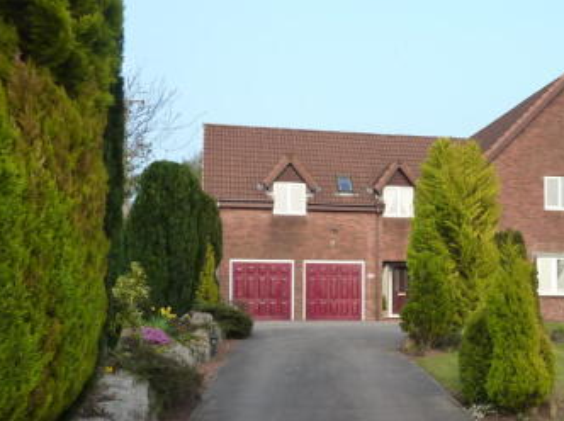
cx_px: 441
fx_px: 830
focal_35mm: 51
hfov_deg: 36.4
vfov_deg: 28.3
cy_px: 289
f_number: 4
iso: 125
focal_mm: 4.1
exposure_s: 1/160
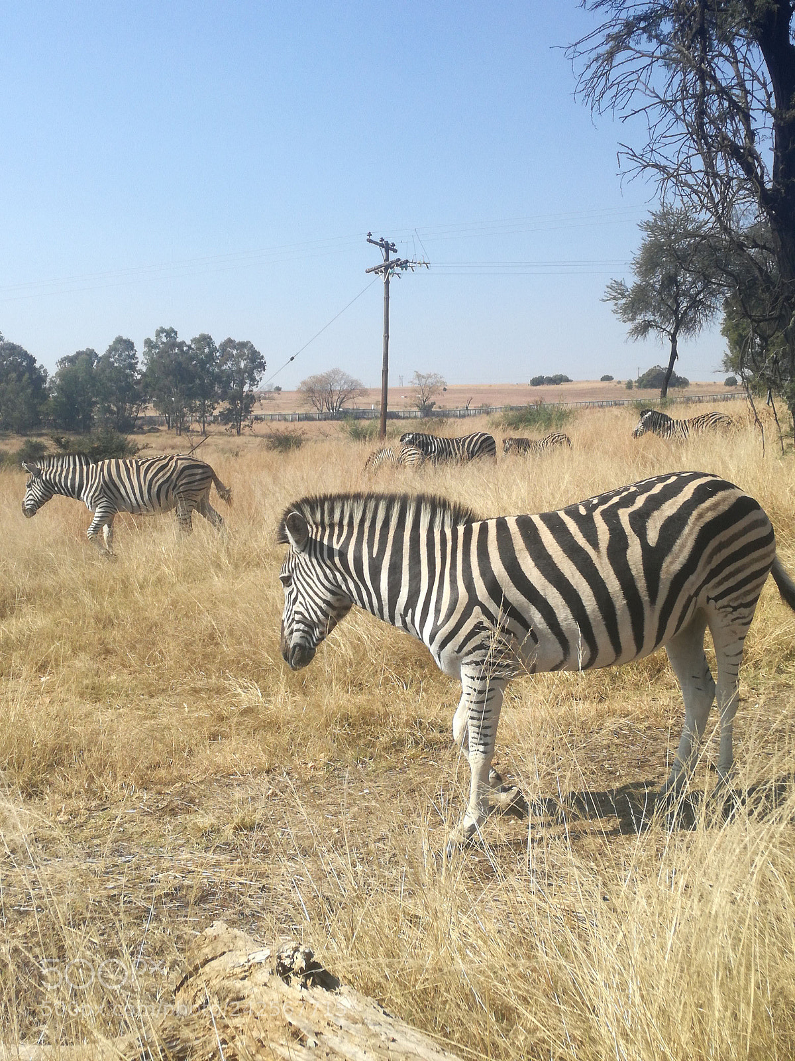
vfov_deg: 65.3
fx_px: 827
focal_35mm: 27
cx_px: 398
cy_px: 530
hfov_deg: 51.4
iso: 50
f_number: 2
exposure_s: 1/825
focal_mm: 3.79
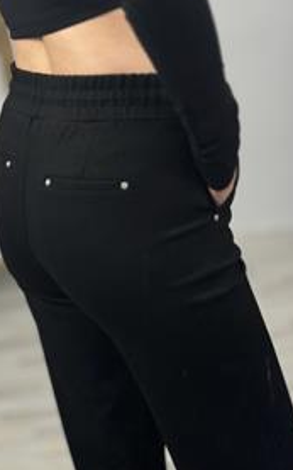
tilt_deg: -42.3
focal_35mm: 76
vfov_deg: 27.1
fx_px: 972
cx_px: 63
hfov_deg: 17.0
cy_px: 269
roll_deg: +14.6
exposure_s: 1/100
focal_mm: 6.86
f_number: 1.78
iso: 160
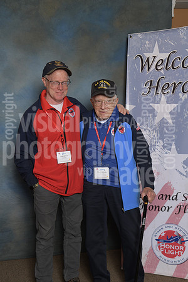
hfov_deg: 27.0
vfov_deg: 39.6
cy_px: 141
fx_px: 392
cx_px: 94
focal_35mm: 50
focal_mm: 50
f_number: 10
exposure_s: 1/160
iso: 640
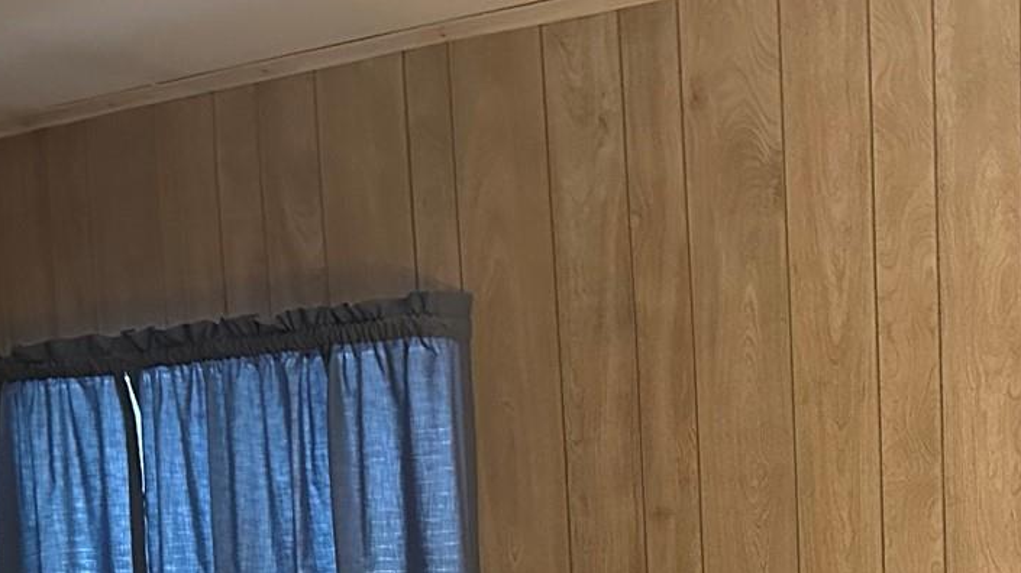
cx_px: 792
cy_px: 845
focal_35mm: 76
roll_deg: +1.7
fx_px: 2057
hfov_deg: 27.4
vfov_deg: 14.8
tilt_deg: -8.1
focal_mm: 6.86
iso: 1000
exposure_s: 1/30
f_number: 1.78
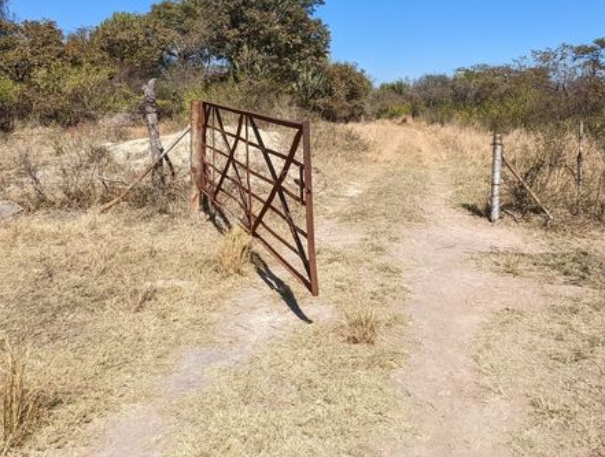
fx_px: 508
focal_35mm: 29
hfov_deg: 60.6
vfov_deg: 47.8
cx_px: 381
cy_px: 163
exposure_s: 1/1309
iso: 53
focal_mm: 2.35
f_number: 2.2
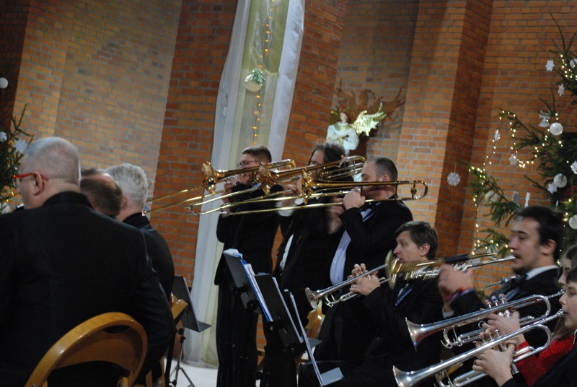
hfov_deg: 24.6
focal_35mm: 82
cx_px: 288
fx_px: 1324
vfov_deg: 16.6
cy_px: 194
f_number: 5.6
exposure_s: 1/10
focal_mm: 55
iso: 1600
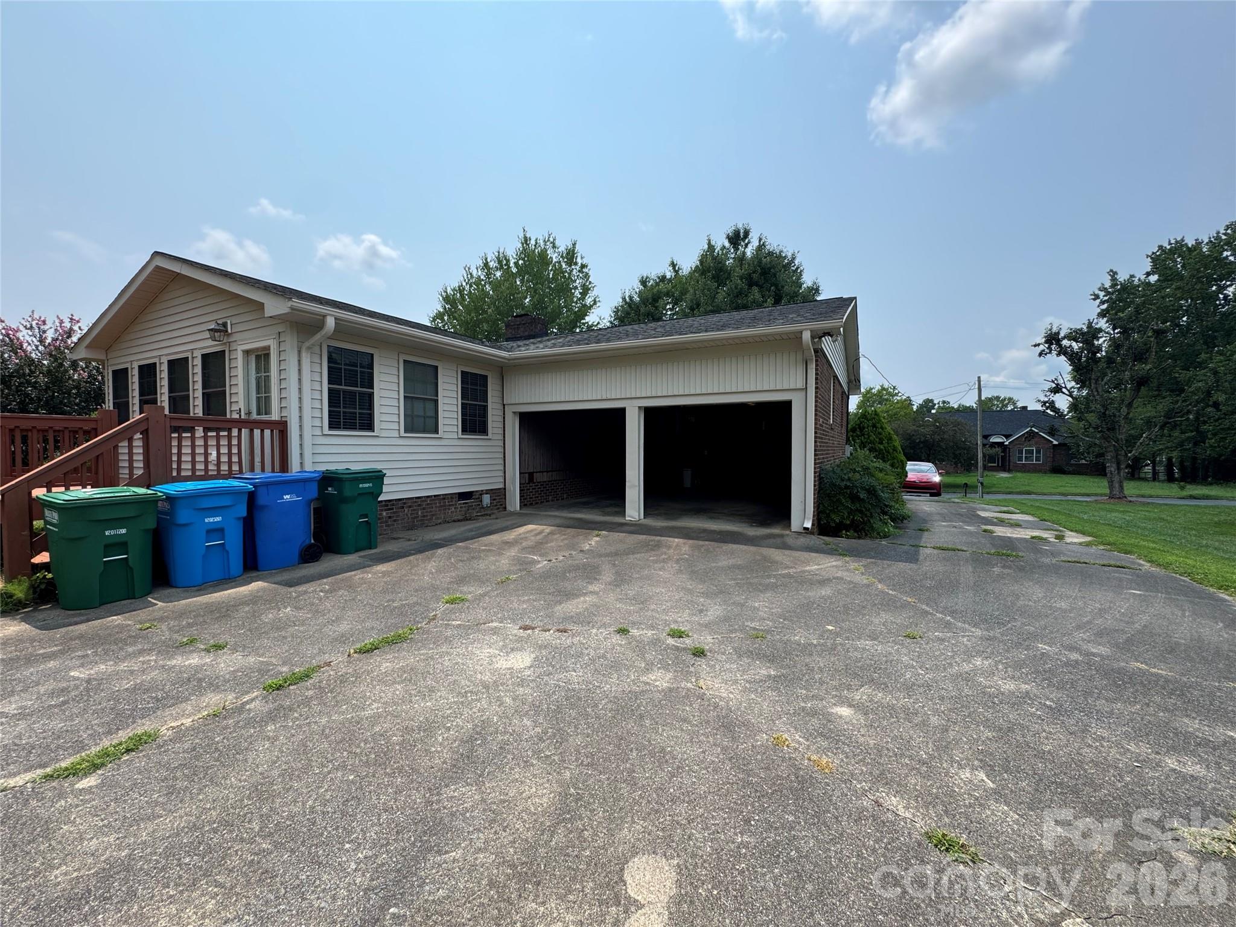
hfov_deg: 102.1
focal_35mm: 14
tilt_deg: -2.2
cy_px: 464
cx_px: 618
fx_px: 500
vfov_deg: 85.7
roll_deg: +0.1
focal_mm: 2.22
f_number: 2.2
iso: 50
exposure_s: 1/899
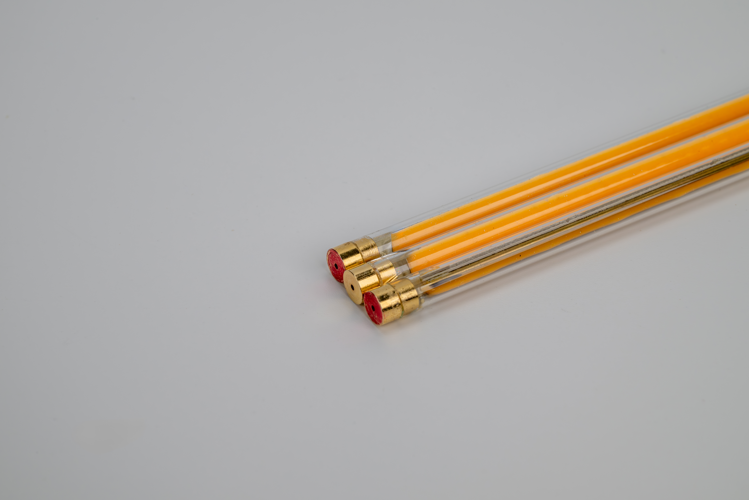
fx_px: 2496
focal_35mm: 120
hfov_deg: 17.1
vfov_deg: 11.4
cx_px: 374
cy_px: 250
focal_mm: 120
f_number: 20
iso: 500
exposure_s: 1/125
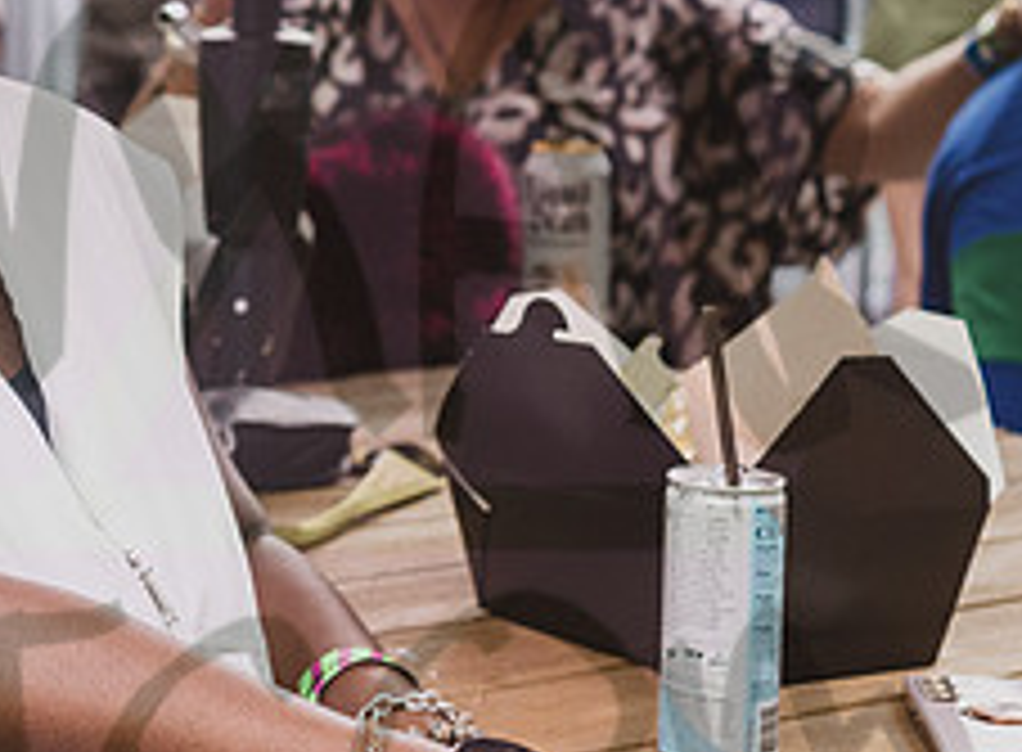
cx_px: -248
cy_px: 131
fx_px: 3108
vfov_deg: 13.7
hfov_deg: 17.7
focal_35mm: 106
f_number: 3.5
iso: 1000
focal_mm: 35
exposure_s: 1/200
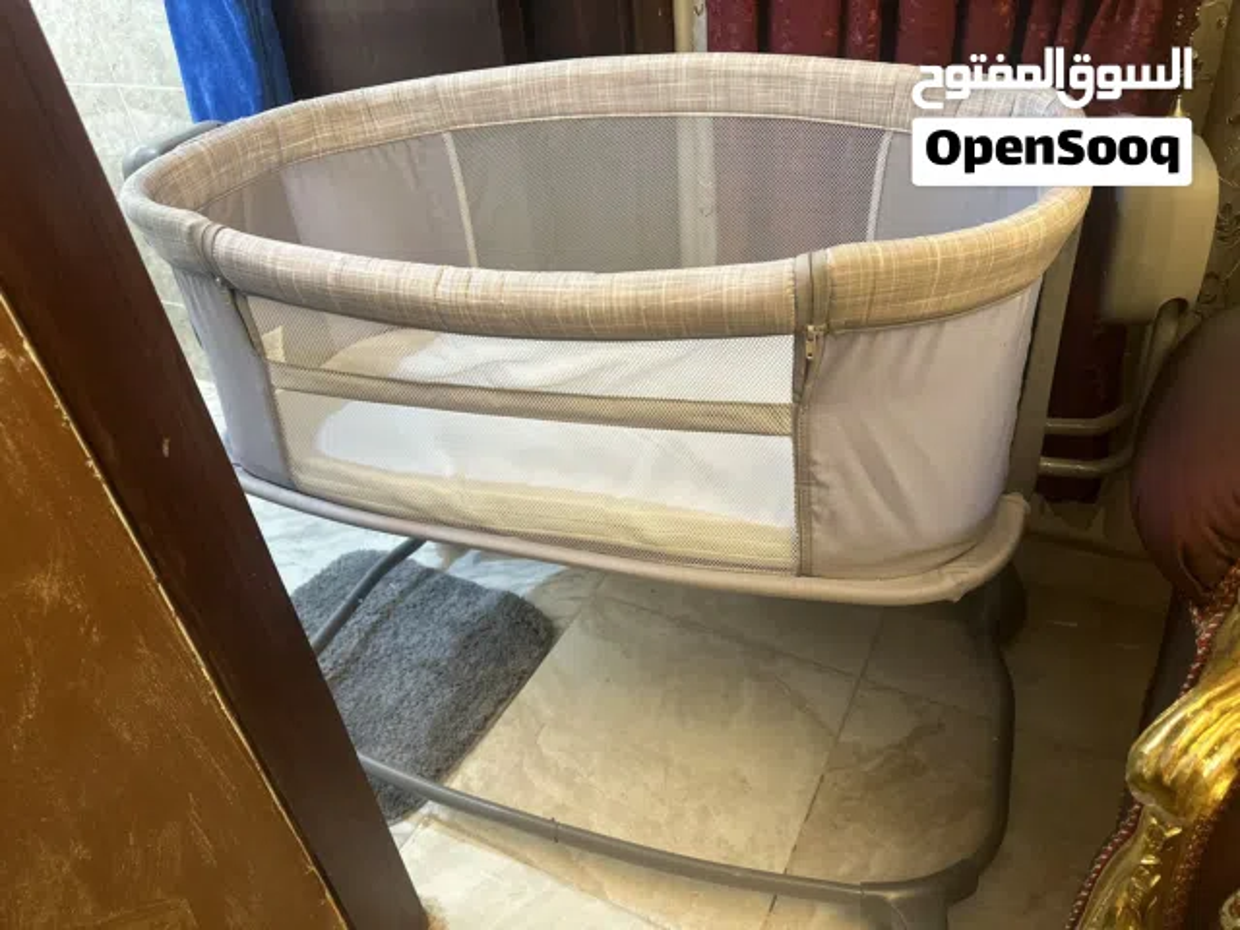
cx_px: 620
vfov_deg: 56.8
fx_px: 860
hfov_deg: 71.6
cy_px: 465
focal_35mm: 24
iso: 500
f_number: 1.78
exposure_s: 1/50
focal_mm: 6.86
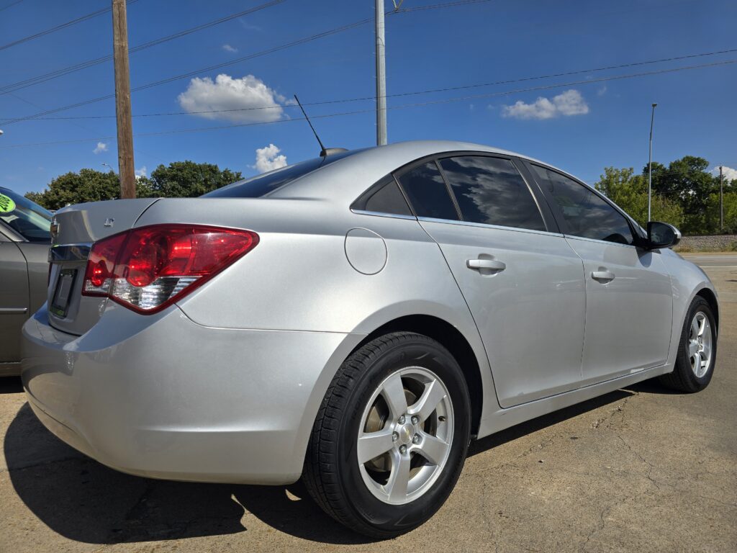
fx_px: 490
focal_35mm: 23
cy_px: 276
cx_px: 368
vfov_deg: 58.9
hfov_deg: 73.9
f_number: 1.7
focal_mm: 6.3
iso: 12
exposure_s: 1/2071
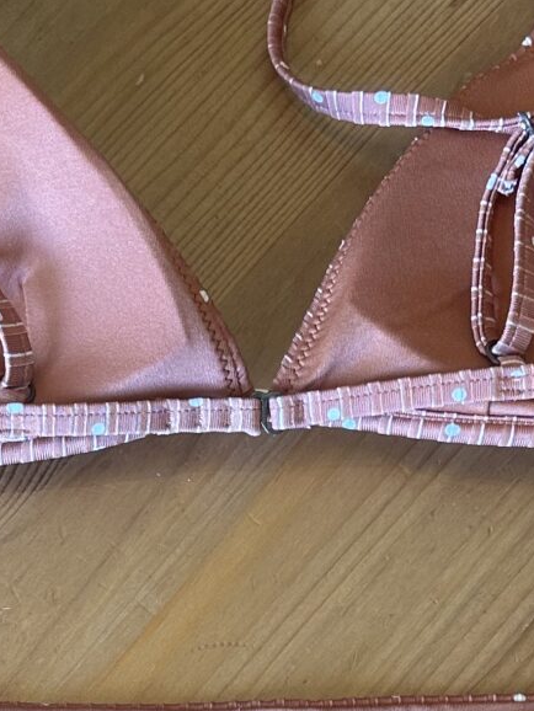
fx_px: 1747
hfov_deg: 17.4
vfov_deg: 22.4
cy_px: 662
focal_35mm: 85
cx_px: 303
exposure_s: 1/60
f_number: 1.78
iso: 160
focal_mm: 6.86
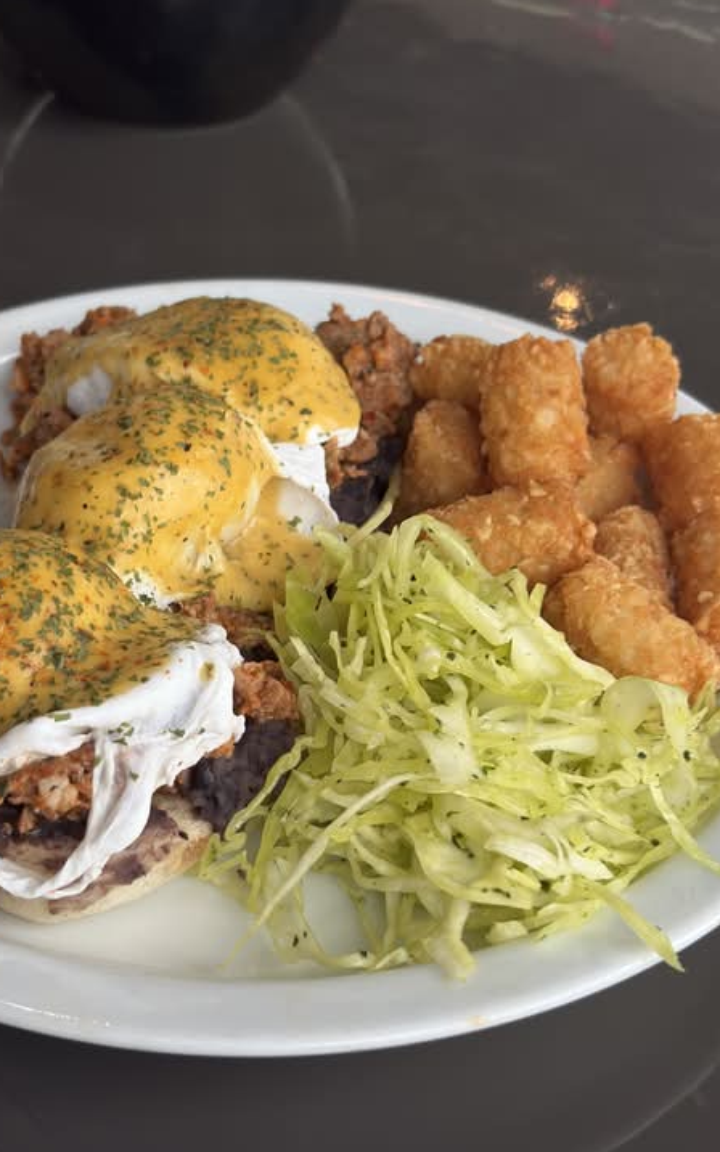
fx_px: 1633
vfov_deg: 38.9
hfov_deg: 24.8
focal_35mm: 52
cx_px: 291
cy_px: 576
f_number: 1.6
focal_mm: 5.96
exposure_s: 1/60
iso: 64
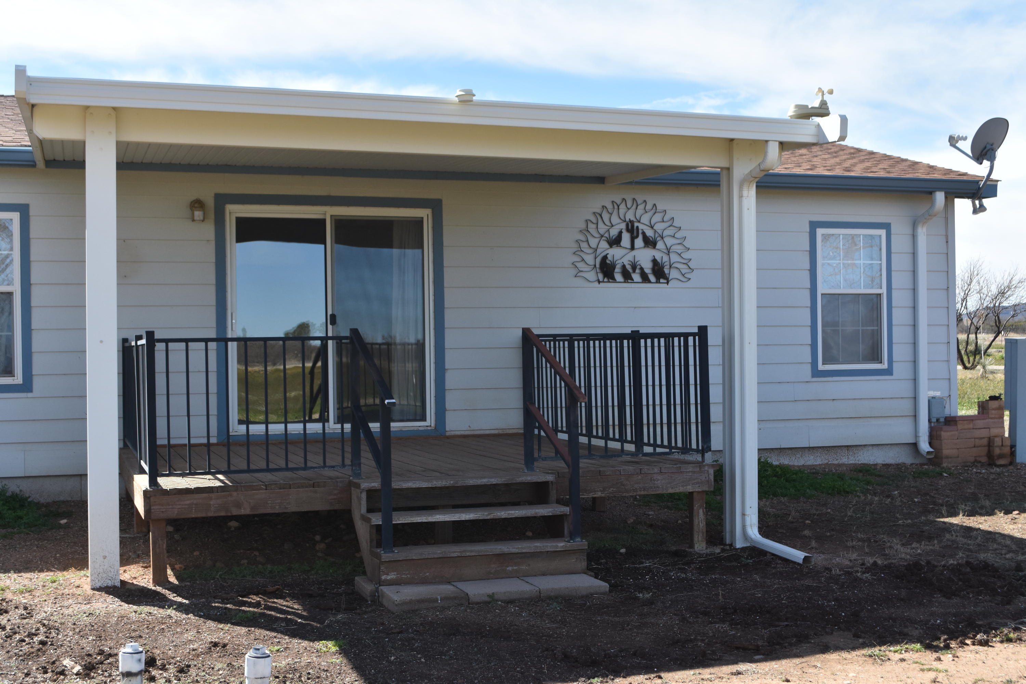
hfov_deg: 43.6
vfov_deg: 29.9
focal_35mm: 45
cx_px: 513
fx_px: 1282
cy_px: 342
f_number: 8
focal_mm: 30
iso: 320
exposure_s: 1/500
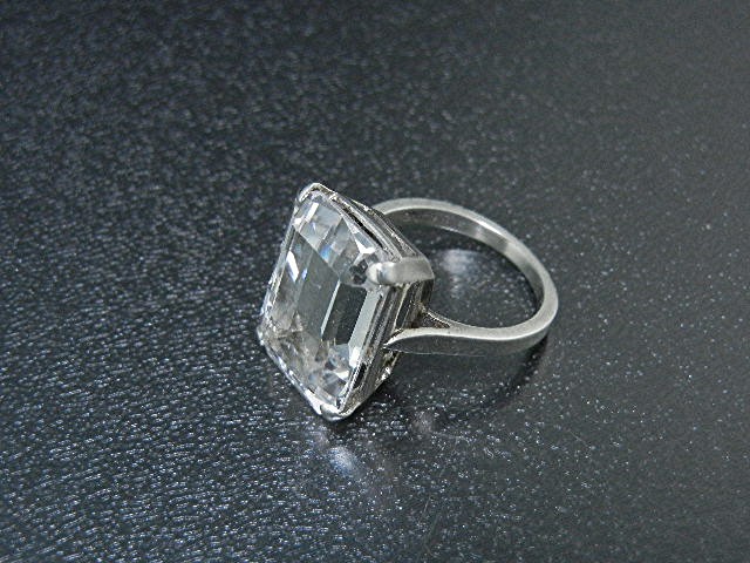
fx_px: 1278
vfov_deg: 24.8
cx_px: 375
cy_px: 282
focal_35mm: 59
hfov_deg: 32.7
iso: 800
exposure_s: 1/30
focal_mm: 10.6
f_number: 8
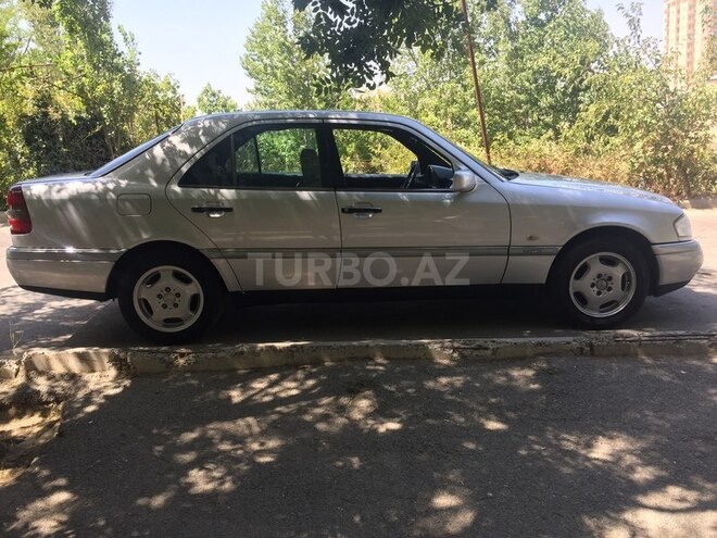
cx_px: 358
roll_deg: +4.4
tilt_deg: -14.1
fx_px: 601
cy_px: 269
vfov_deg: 48.2
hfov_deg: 61.7
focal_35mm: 29
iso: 32
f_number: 2.2
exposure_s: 1/439
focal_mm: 4.15
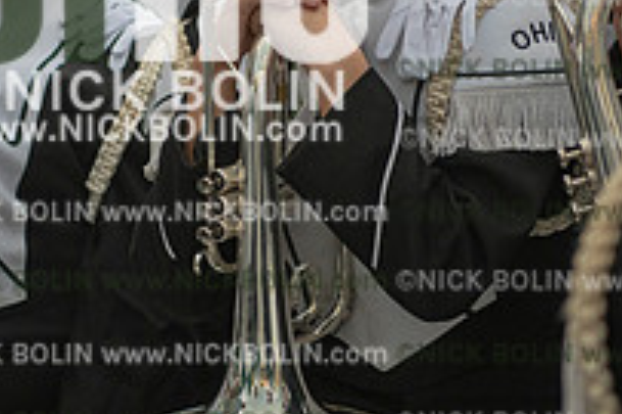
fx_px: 3453
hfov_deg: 10.3
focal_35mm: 200
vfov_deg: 6.8
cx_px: 150
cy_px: -2
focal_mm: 70
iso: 800
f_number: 3.2
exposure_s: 1/1250
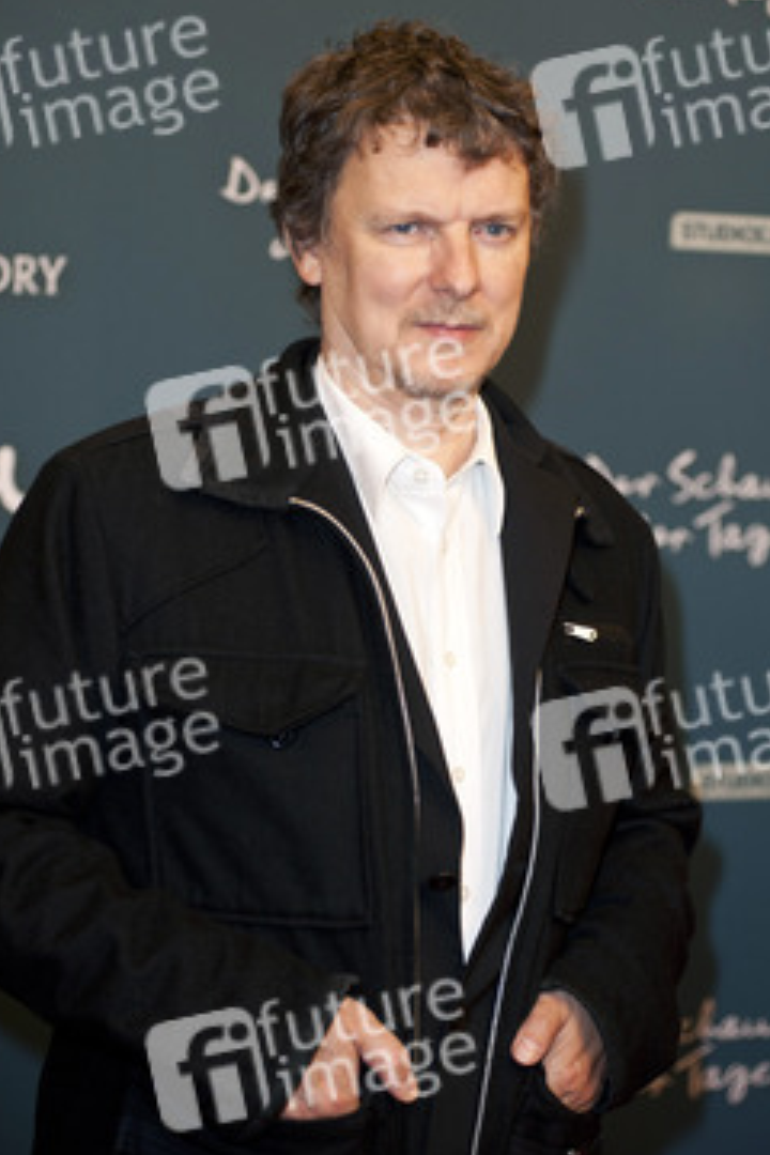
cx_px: 406
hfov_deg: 15.4
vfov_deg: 22.9
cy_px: 574
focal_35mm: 89
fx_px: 2855
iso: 800
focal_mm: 80
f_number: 4
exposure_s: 1/100
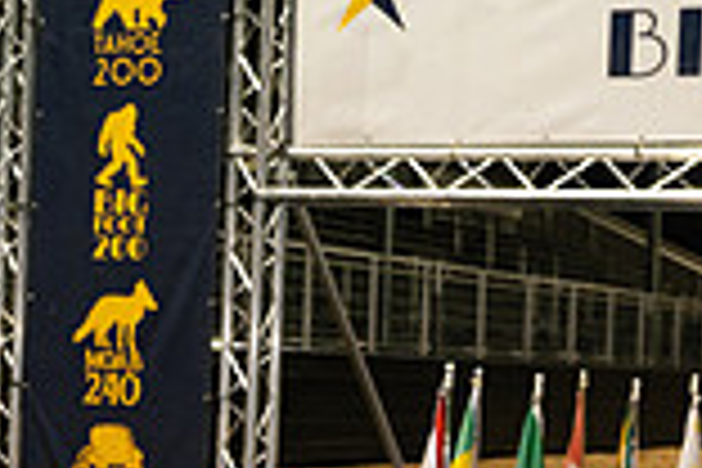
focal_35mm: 123
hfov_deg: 16.6
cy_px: 434
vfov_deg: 11.1
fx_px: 2398
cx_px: 171
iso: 1600
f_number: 2.8
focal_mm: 33
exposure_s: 1/250
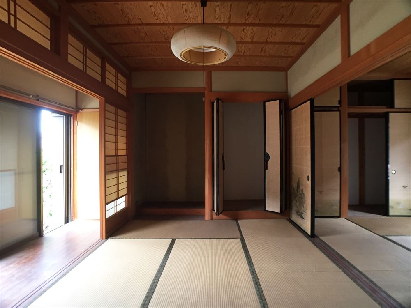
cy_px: 154
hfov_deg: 61.7
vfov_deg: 48.2
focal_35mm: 29
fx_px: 344
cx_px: 206
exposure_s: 1/30
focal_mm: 4.15
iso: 50
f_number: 2.2
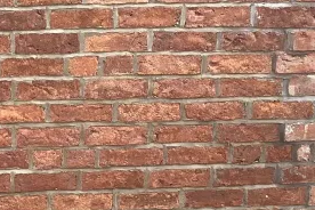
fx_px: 735
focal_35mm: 84
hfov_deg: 23.2
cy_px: 11
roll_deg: -1.6
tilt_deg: -13.9
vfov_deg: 16.0
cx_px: -3
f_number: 2.4
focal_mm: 3.3
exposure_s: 1/226
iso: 25
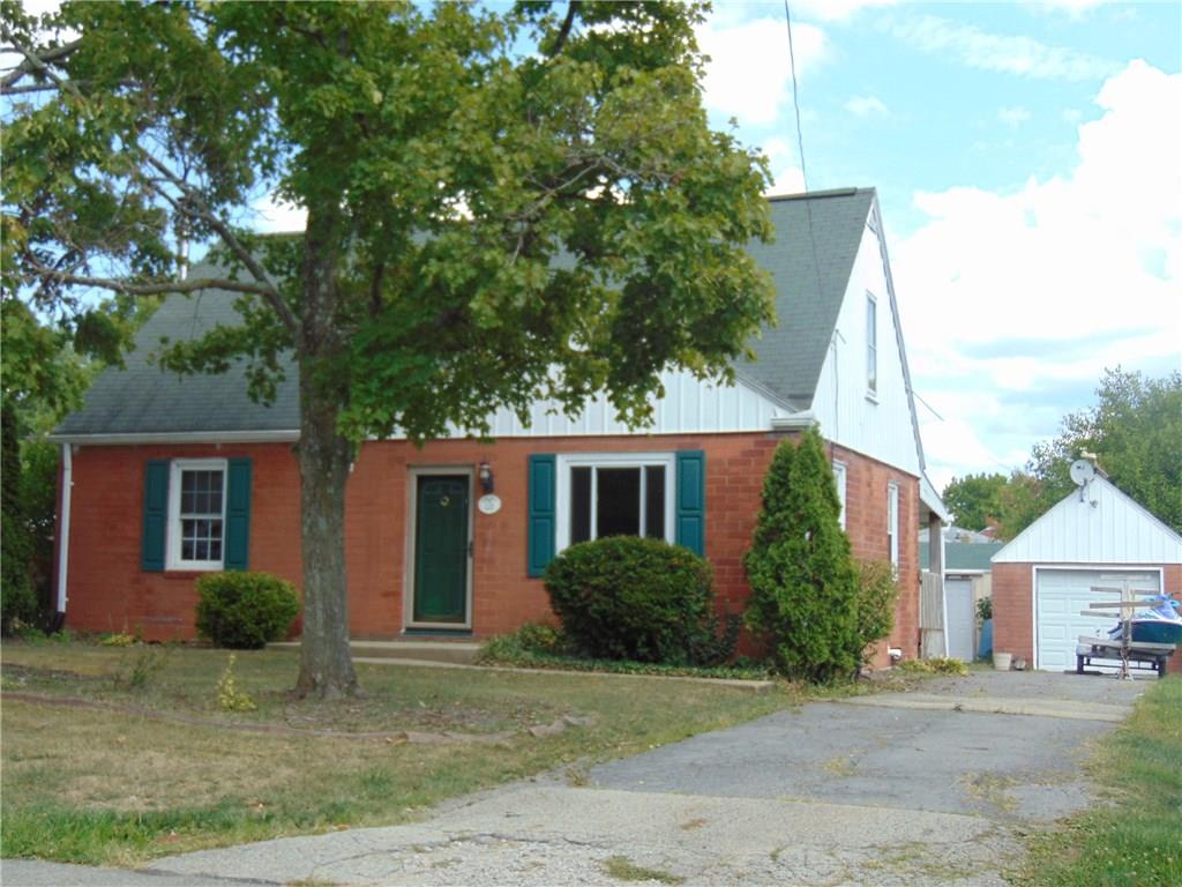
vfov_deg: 29.1
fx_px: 1707
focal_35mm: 50
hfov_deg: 38.2
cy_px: 444
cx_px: 591
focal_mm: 9
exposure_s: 1/400
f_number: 3.5
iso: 80
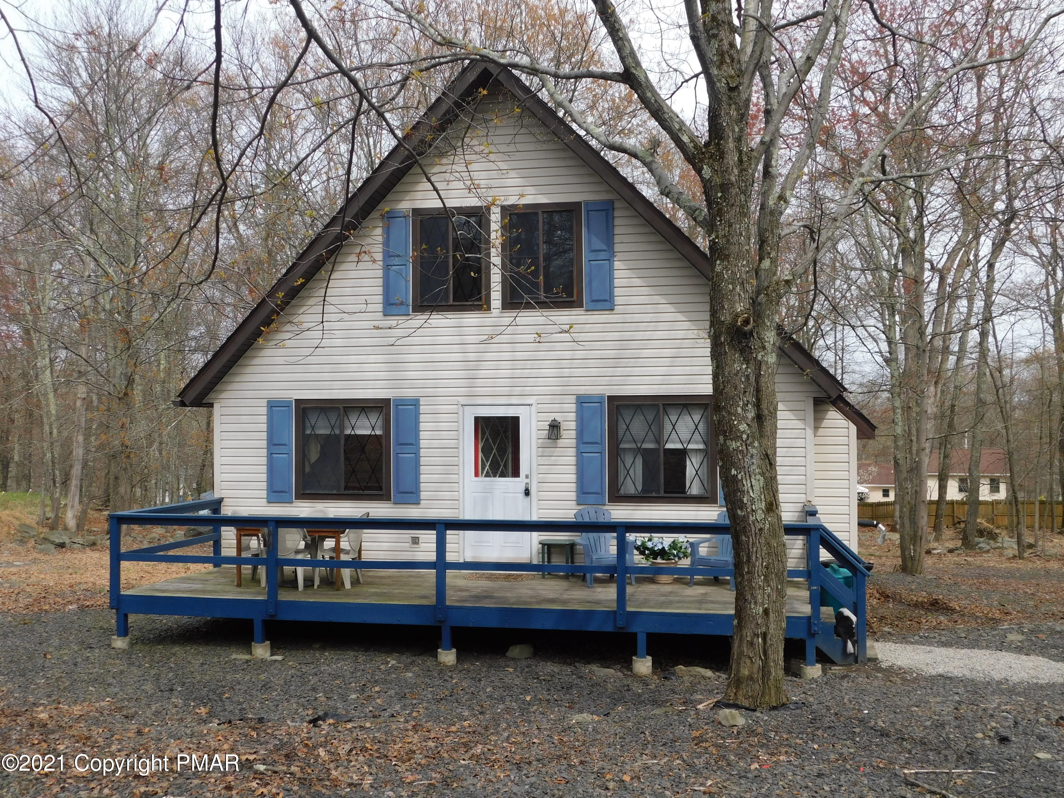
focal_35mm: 36
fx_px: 1107
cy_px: 399
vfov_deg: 39.7
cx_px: 532
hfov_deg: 51.4
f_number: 3.5
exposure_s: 1/640
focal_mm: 6.3
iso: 125
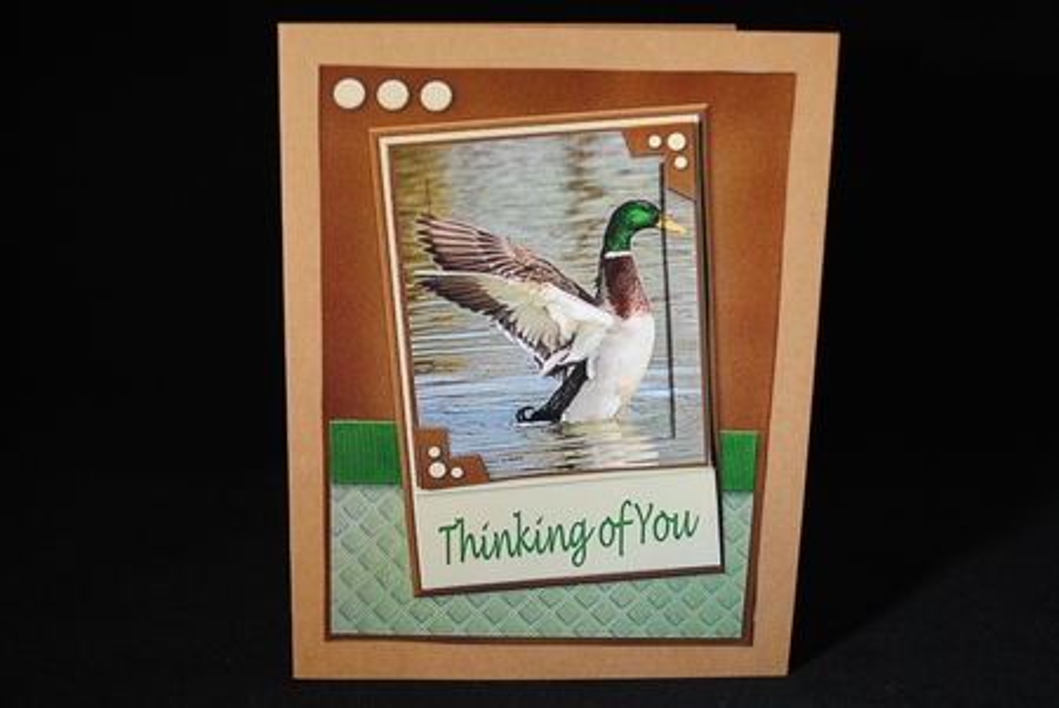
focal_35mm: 51
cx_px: 530
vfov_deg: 26.5
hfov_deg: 38.8
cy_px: 354
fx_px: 1502
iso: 450
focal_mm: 34
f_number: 5
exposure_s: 1/30
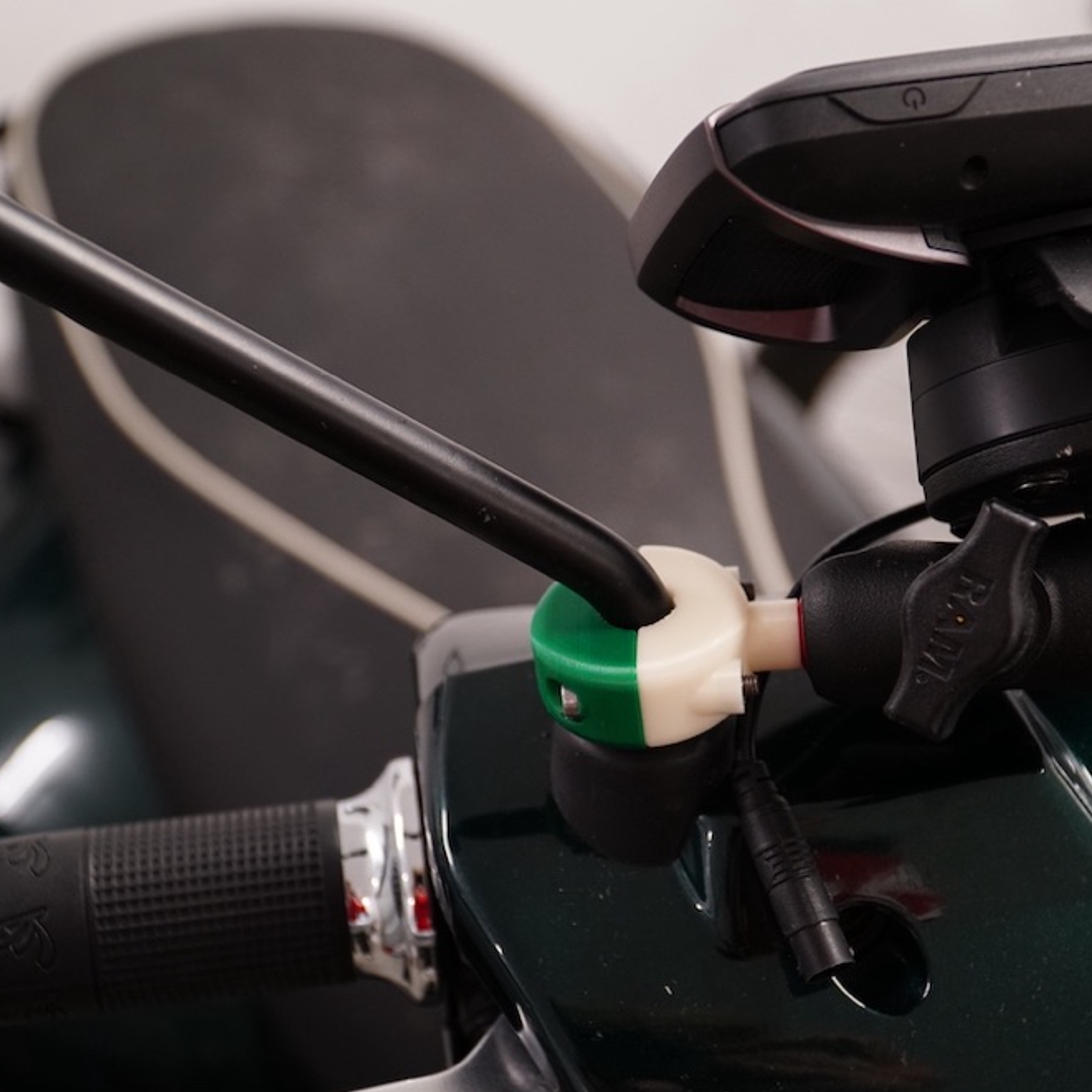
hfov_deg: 27.0
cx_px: 649
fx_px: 2271
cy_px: 548
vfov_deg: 27.0
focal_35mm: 64
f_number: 4
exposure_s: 1/60
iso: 800
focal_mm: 33
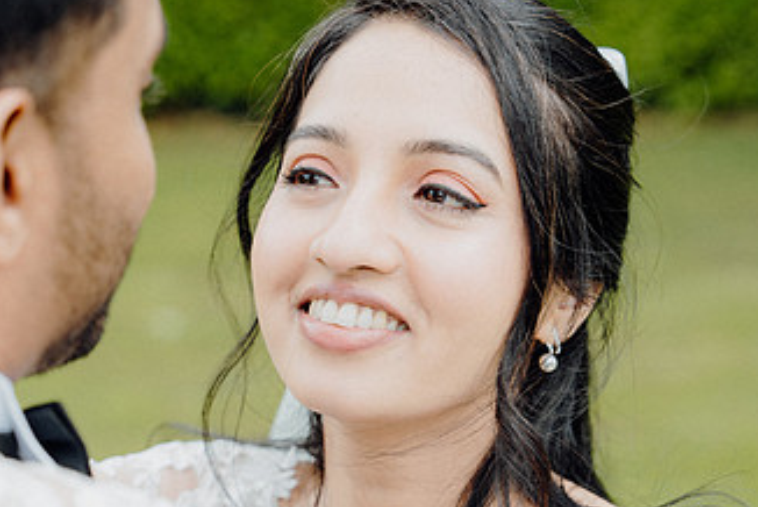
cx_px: 314
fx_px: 2360
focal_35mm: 112
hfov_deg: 18.2
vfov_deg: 12.2
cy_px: 417
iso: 125
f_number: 3.5
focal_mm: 63
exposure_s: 1/250
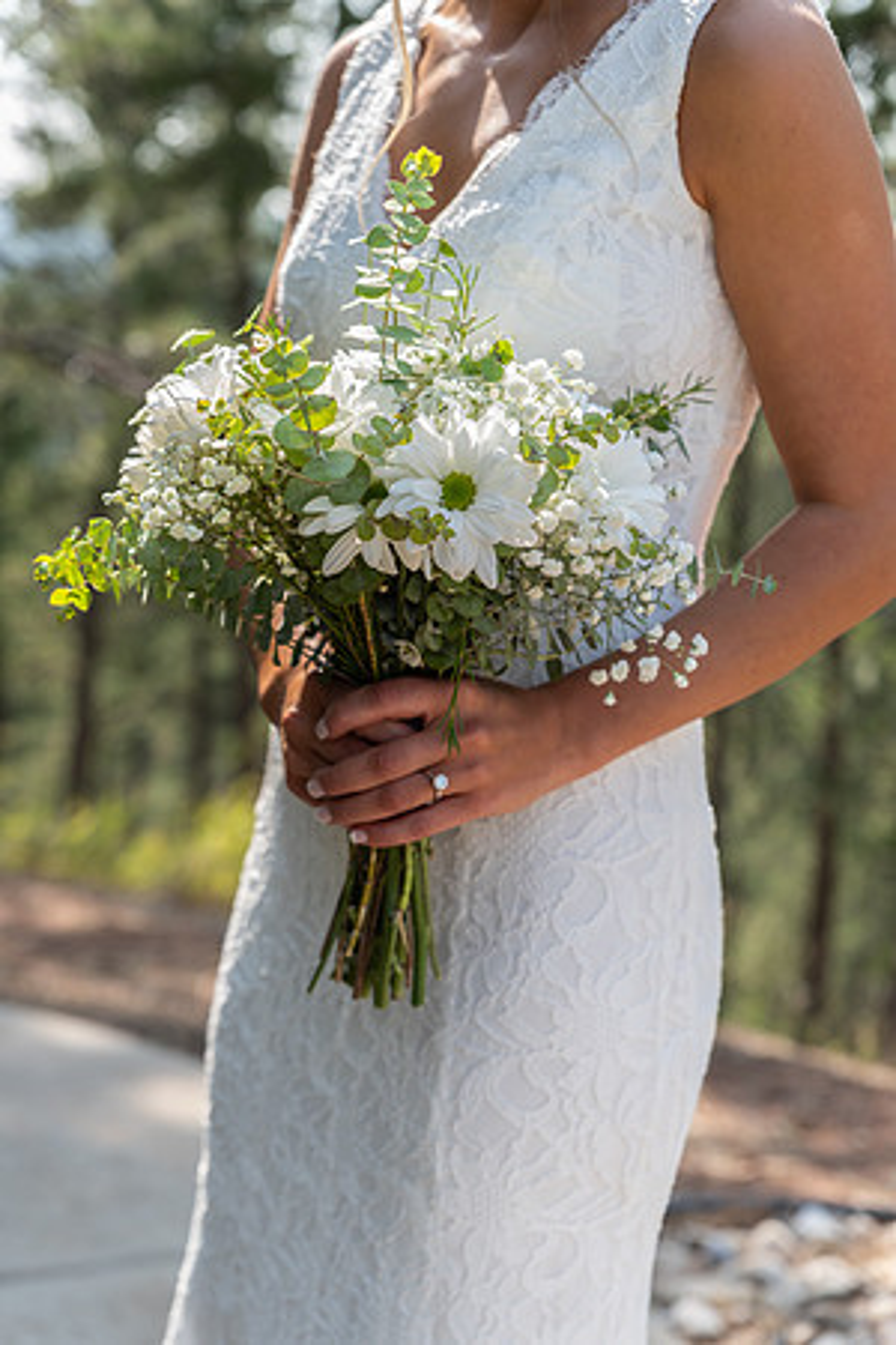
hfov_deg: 19.5
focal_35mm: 70
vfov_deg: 28.8
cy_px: 672
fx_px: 2613
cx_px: 448
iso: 80
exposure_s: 1/160
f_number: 4.5
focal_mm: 70
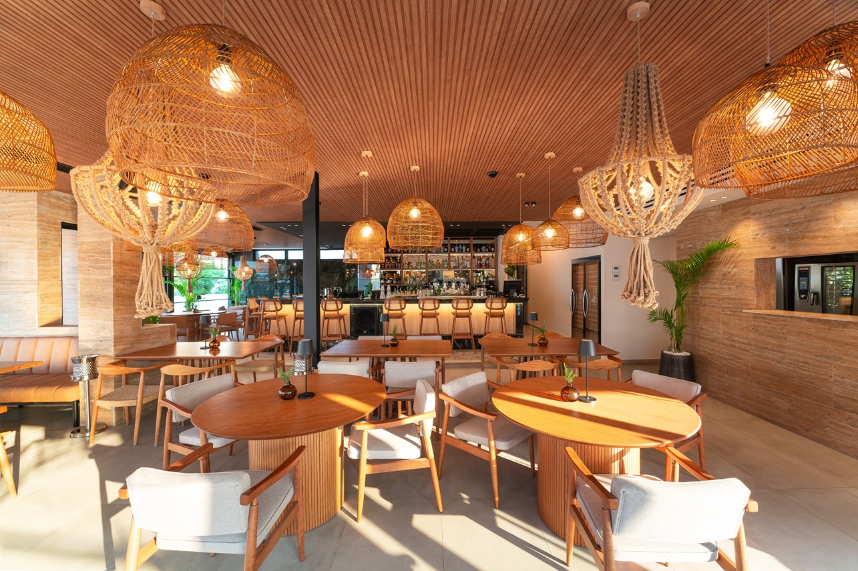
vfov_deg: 81.2
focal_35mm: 14
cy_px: 286
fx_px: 334
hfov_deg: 104.3
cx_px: 429
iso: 100
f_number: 8
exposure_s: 1/3
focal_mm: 14
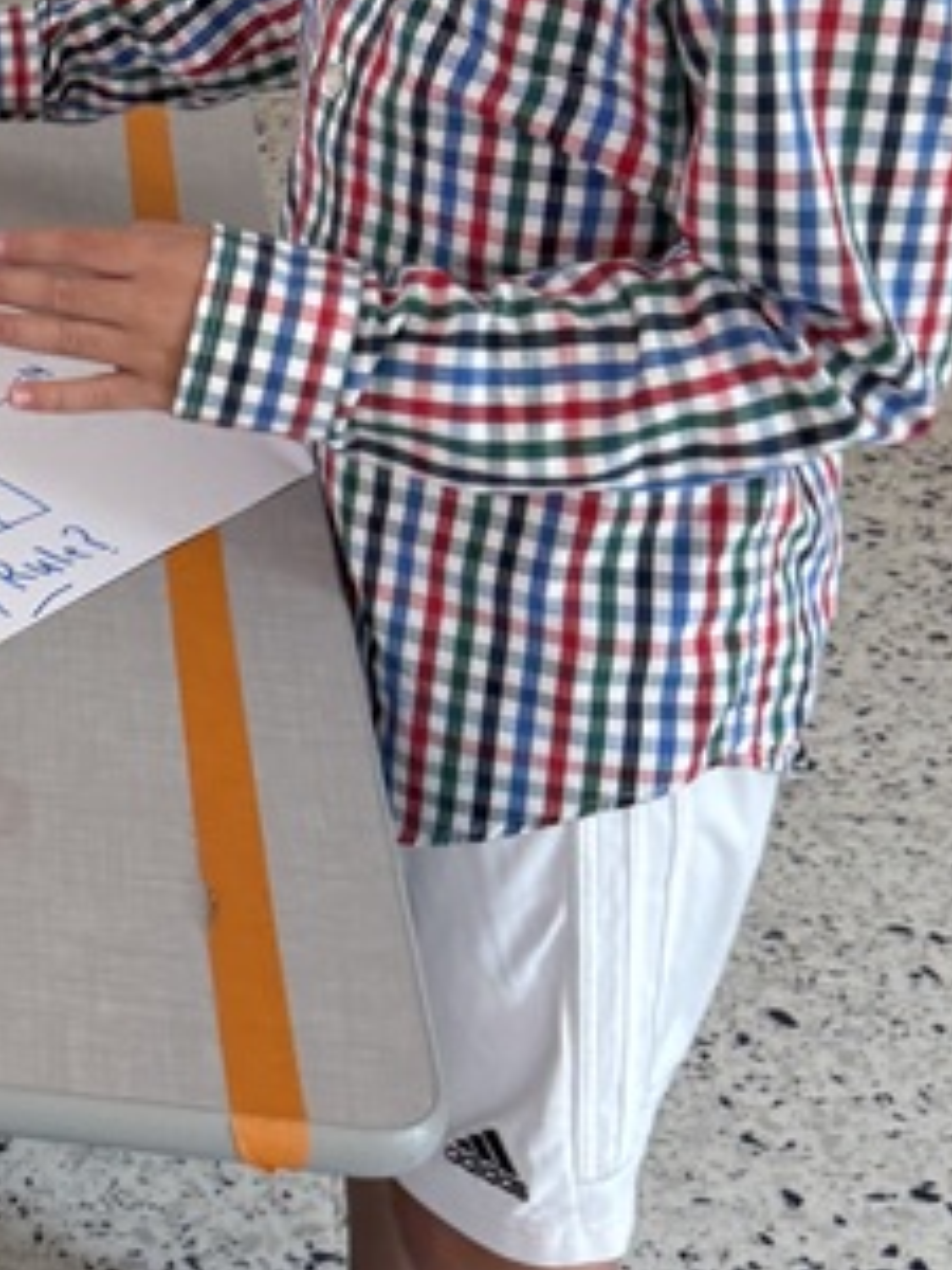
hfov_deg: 17.0
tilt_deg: -25.3
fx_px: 3007
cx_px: -283
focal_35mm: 82
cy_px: 135
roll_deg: -3.7
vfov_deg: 23.2
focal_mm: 6.76
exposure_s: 1/62
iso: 160
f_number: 1.78
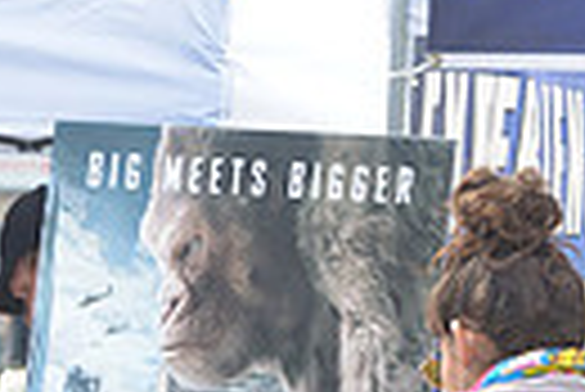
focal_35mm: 312
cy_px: -169
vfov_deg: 4.4
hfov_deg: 6.4
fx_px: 5076
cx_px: 1161
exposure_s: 1/320
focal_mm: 70
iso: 200
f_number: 5.6
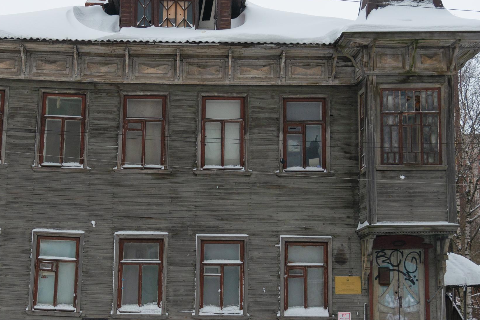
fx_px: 800
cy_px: 143
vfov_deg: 22.6
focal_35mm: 60
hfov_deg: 33.1
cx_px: 165
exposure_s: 1/800
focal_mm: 38
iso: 1000
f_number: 4
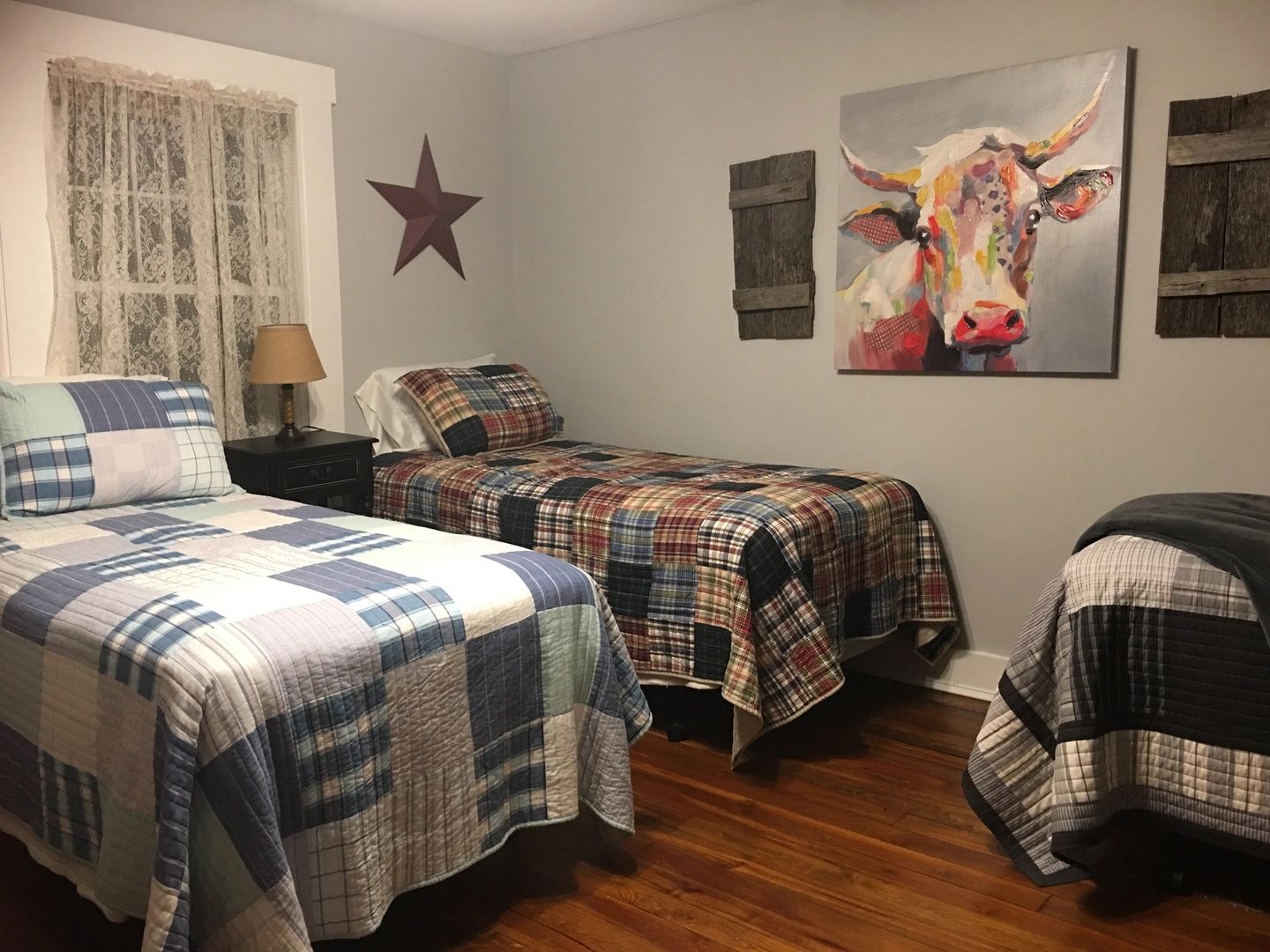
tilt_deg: -7.3
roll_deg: +0.0
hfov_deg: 61.7
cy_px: 476
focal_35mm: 29
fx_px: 1064
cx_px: 635
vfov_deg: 48.2
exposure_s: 1/15
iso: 100
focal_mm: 4.15
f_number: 2.2
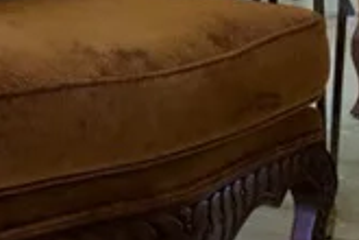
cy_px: -267
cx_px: 207
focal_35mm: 149
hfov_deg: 13.8
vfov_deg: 8.6
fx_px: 1486
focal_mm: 16
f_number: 3.2
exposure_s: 1/160
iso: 1600
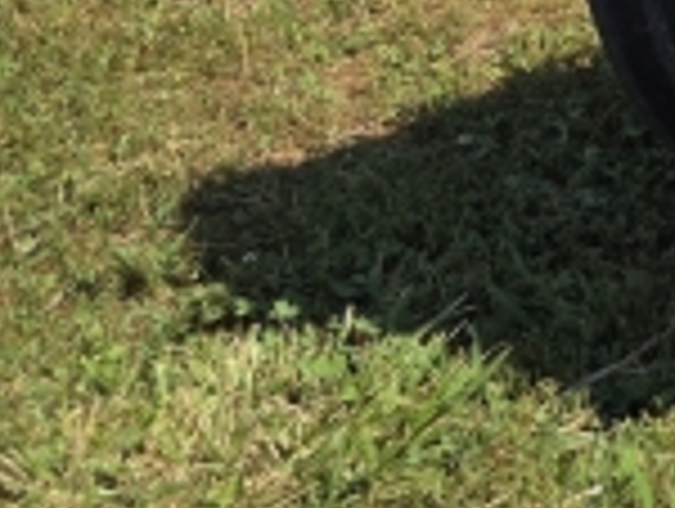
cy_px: -607
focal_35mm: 157
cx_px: 2272
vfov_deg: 8.8
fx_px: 3066
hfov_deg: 9.0
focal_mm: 6.3
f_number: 1.7
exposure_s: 1/4539
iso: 80
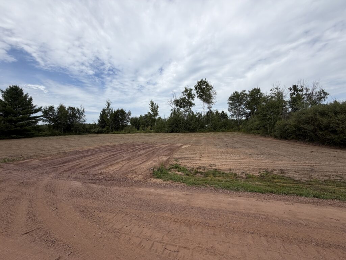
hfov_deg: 102.1
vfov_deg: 85.7
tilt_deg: +1.1
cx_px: 173
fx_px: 140
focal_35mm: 14
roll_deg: +2.7
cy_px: 130
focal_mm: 2.22
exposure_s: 1/1017
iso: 20
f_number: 2.2
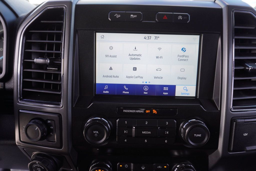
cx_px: 128
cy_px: 86
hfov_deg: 73.7
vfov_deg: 53.2
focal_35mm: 24
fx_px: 171
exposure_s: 1/60
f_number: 4
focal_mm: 16
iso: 100
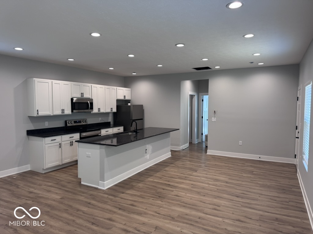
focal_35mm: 24
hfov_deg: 71.6
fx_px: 217
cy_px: 117
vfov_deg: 56.8
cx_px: 156
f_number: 1.78
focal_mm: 6.76
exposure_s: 1/120
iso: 125
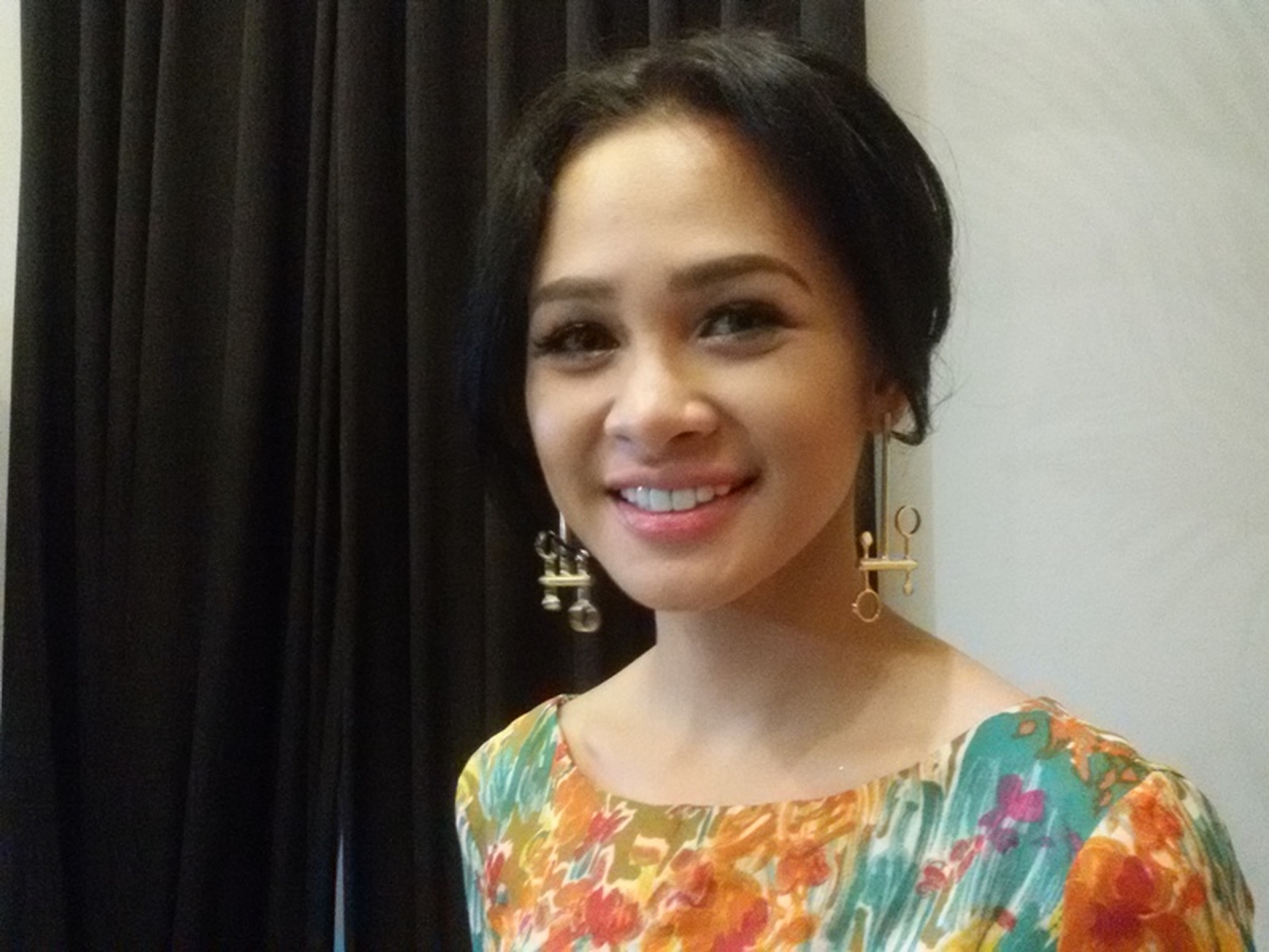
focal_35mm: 31
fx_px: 1136
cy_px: 476
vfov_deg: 45.4
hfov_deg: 58.4
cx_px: 634
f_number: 2.4
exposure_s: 1/17
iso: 1000
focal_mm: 2.93
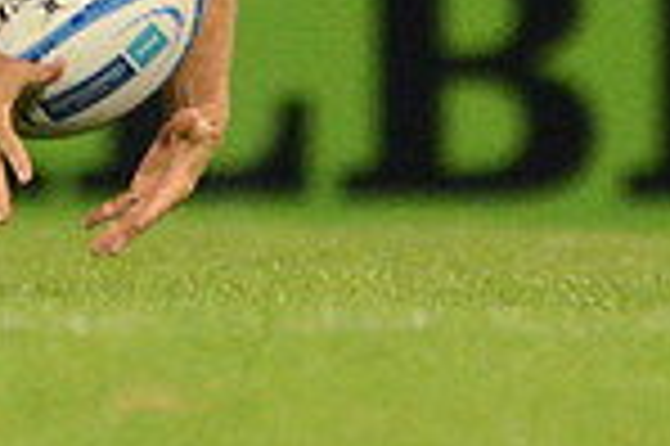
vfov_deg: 0.8
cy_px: -403
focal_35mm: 1637
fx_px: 30433
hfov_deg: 1.3
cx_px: -148
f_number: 4
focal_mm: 420
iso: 4500
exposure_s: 1/800
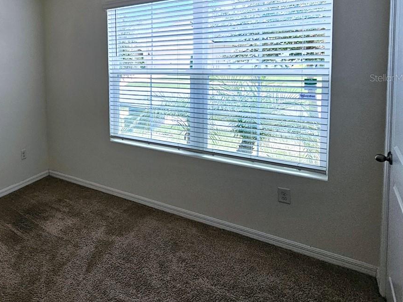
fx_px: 279
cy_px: 78
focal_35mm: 24
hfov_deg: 60.8
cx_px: 42
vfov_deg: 54.3
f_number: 2.2
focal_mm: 2.2
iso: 80
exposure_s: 1/213
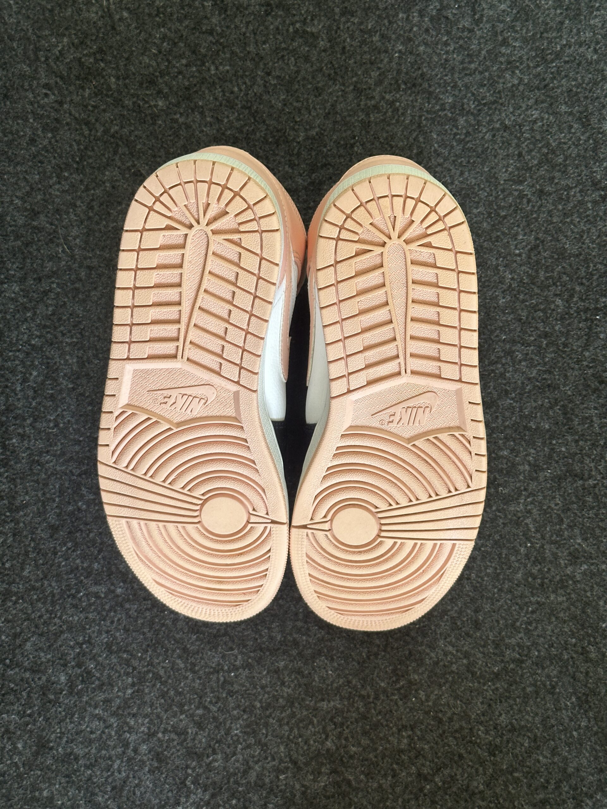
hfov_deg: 30.3
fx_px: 1122
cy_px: 404
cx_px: 304
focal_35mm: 48
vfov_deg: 39.7
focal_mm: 6.86
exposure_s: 1/50
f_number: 1.78
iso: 80
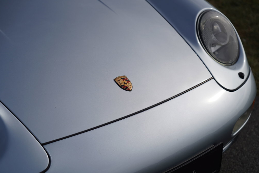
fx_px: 540
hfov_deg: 27.0
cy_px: 86
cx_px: 128
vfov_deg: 18.2
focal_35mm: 75
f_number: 4
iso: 100
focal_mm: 74
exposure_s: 1/2000
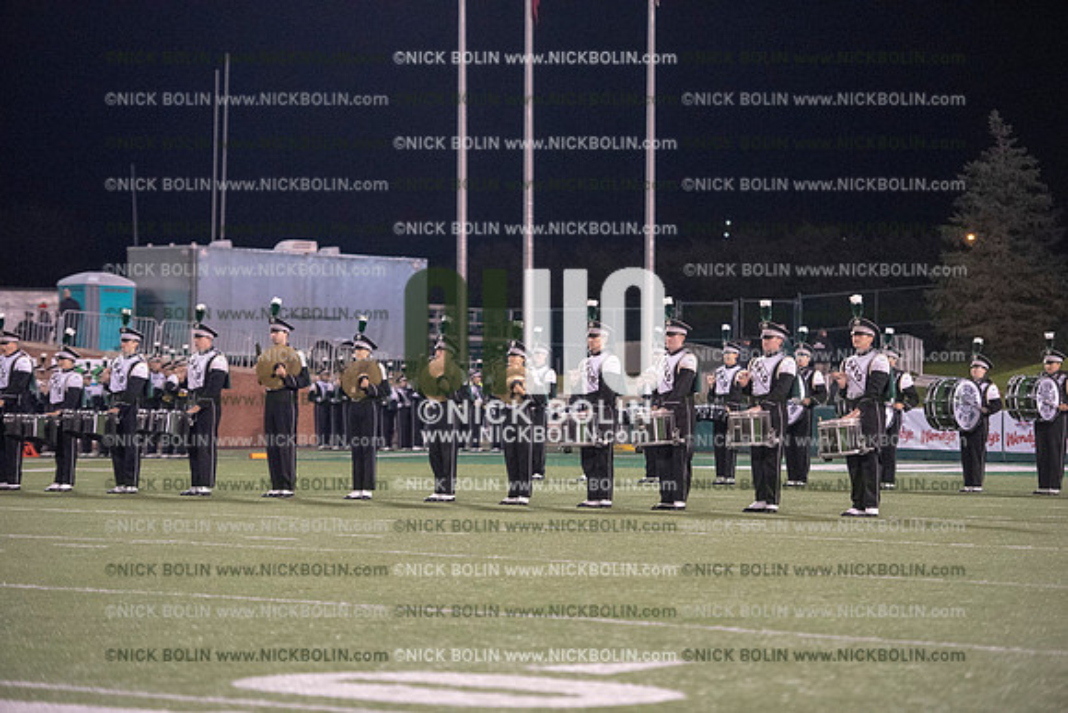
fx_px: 3620
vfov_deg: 11.2
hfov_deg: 16.8
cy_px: 356
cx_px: 534
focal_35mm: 122
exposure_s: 1/1250
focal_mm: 122
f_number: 2.8
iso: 5000
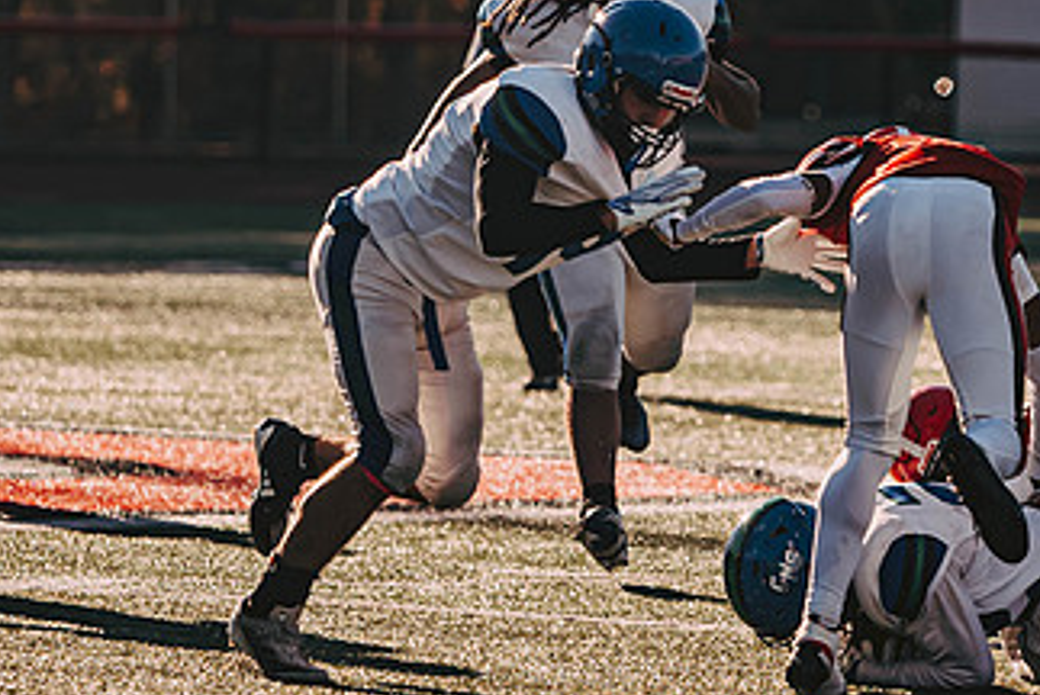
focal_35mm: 452
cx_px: 936
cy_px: 400
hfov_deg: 4.6
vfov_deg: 3.0
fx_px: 13069
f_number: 2.8
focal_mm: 135
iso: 125
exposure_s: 1/3200
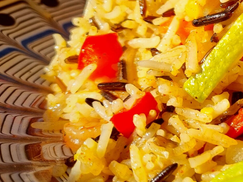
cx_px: 293
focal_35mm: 71
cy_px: 47
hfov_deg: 24.7
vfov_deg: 20.6
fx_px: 498
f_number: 1.8
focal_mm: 5.4
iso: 50
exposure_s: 1/3333
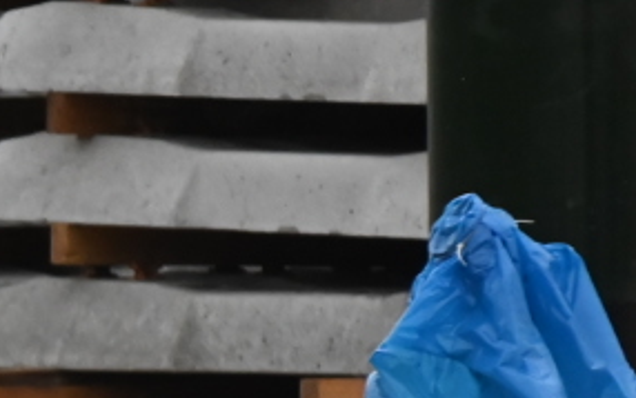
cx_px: -436
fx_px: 21033
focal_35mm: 1213
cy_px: 207
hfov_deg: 1.7
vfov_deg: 1.1
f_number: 7.1
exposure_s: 1/800
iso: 3200
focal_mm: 210
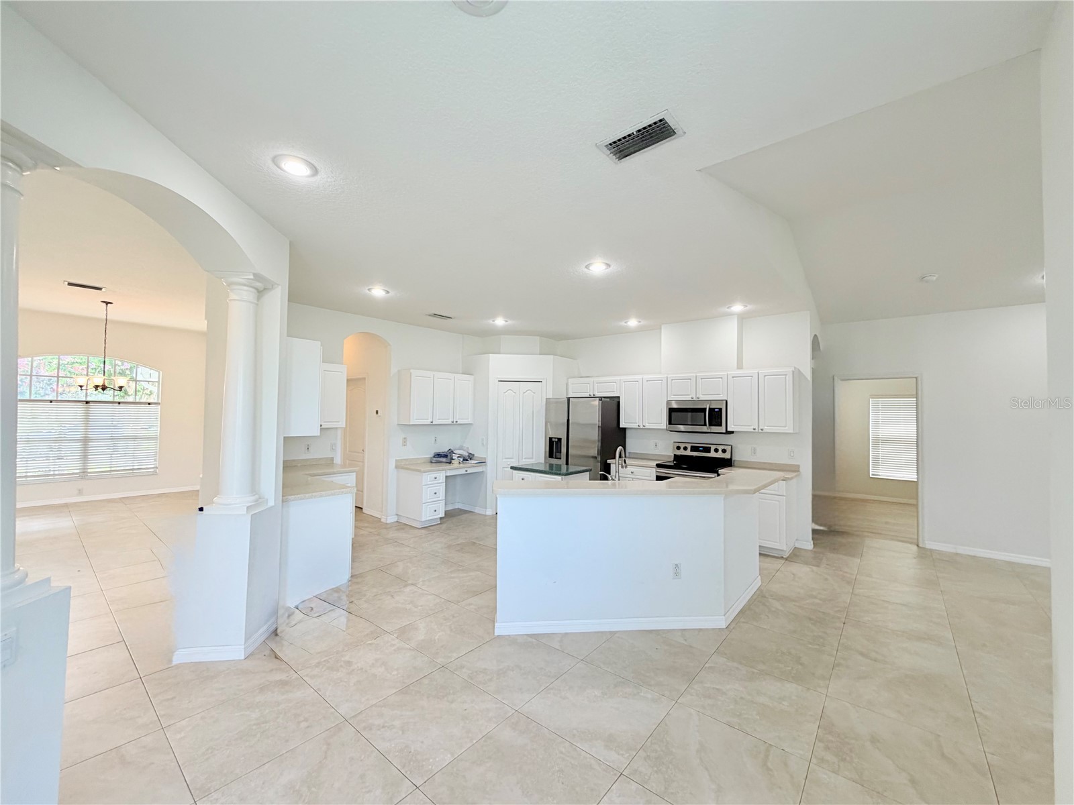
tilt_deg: +1.6
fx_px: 434
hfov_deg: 102.1
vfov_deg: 85.7
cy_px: 402
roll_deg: -0.6
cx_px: 537
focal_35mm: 14
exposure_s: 1/120
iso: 200
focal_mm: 2.22
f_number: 2.2
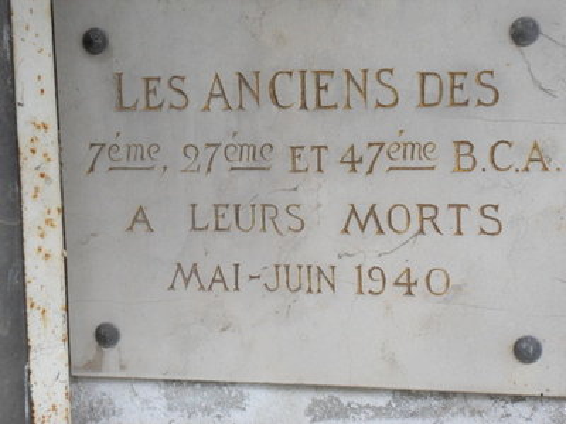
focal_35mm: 107
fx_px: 1750
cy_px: 212
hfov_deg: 18.4
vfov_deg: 13.8
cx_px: 283
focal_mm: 19.2
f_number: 5.6
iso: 160
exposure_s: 1/45
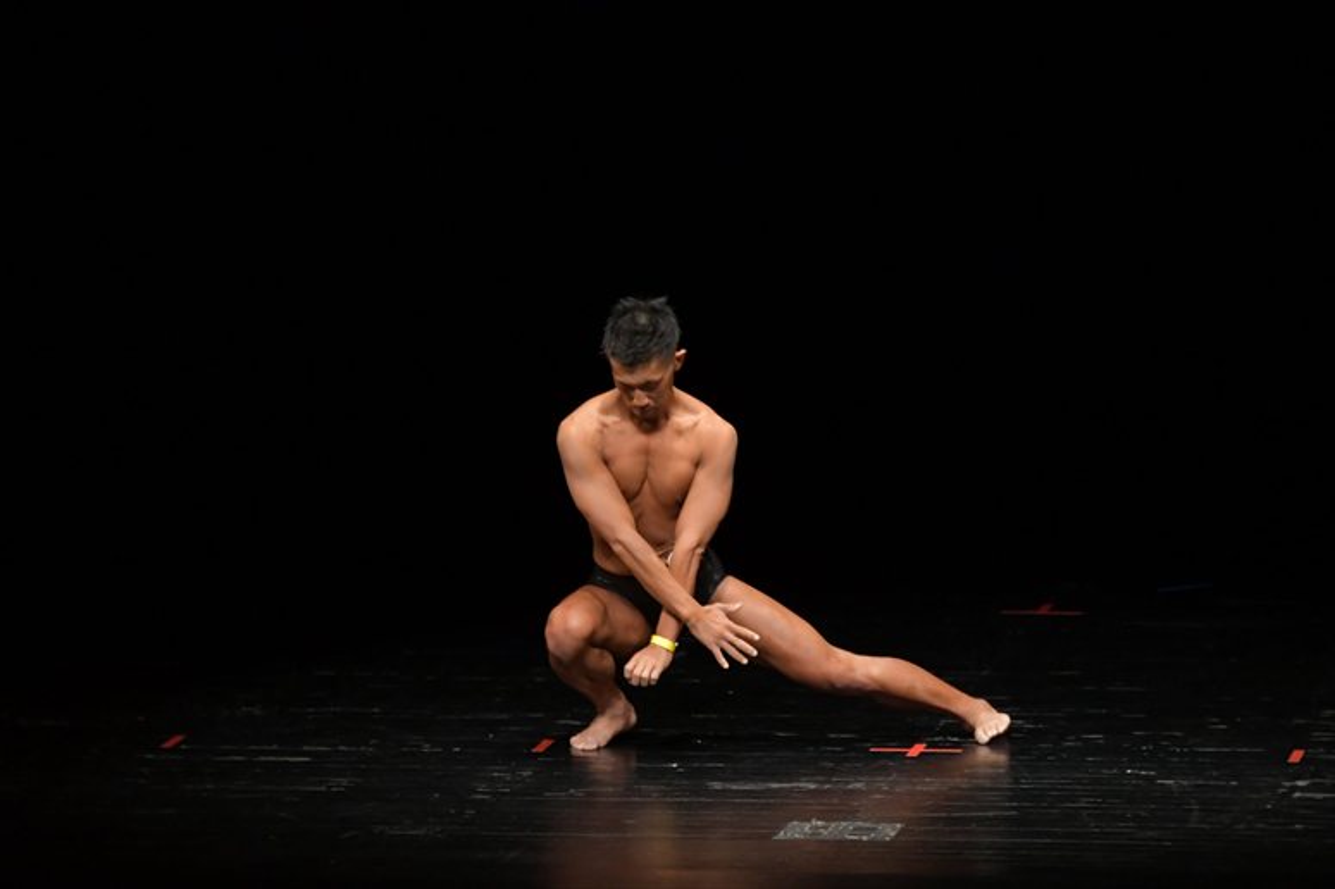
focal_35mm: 270
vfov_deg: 5.1
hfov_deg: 7.6
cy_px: 444
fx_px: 10008
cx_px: 668
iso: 3200
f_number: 5.6
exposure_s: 1/400
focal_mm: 180
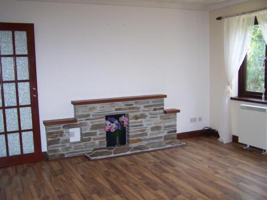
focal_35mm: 38
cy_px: 100
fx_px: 293
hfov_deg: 49.0
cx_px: 134
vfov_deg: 37.7
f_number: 2.8
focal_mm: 6.3
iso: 140
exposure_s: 1/60
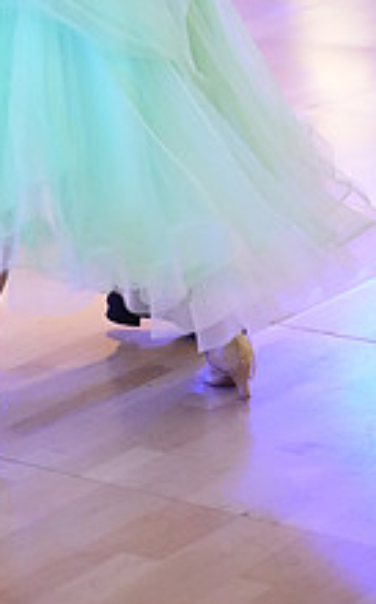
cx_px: -139
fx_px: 2433
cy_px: -154
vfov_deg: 13.7
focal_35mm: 148
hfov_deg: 8.7
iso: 6400
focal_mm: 55
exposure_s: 1/500
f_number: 2
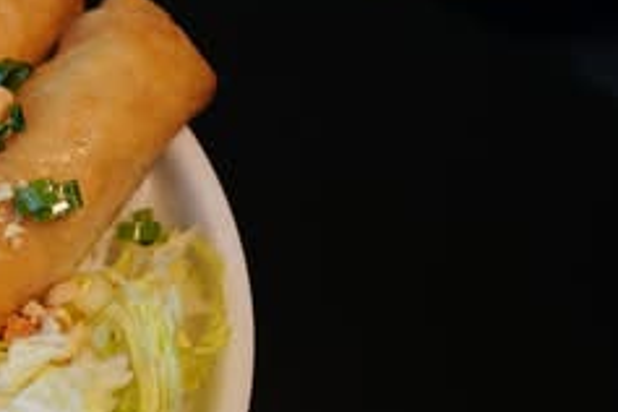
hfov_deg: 22.5
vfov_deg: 17.5
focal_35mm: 78
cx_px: -237
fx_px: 1339
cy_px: 253
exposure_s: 1/100
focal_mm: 28
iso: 100
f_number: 2.8
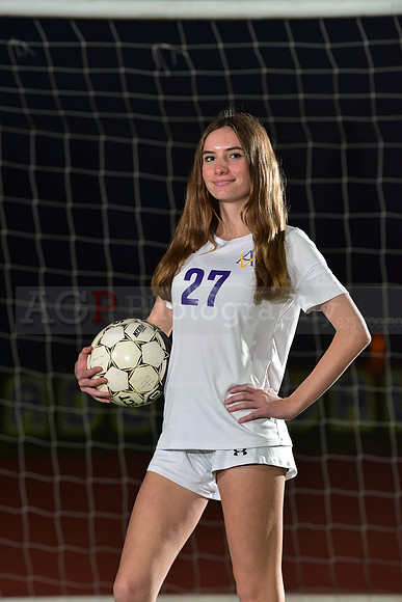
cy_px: 301
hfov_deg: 6.9
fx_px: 3348
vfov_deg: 10.3
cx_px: 201
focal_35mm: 200
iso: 1000
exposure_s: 1/200
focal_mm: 200
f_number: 5
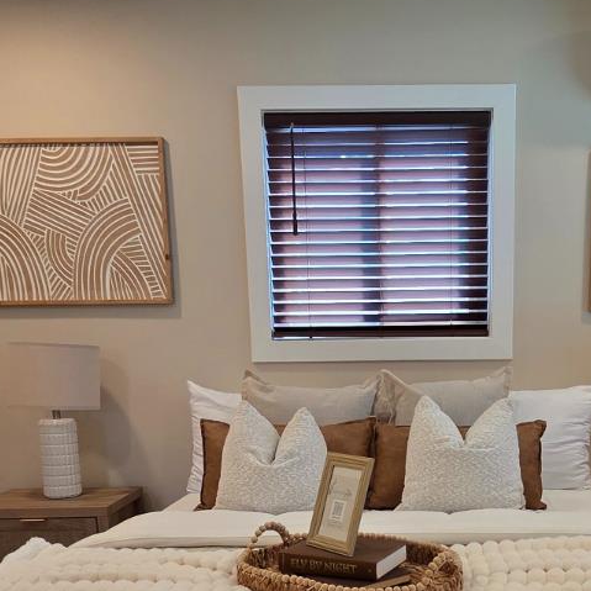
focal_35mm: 36
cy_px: 478
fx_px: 695
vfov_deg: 43.7
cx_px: 442
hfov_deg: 44.5
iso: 160
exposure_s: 1/120
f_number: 2.2
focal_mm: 2.2
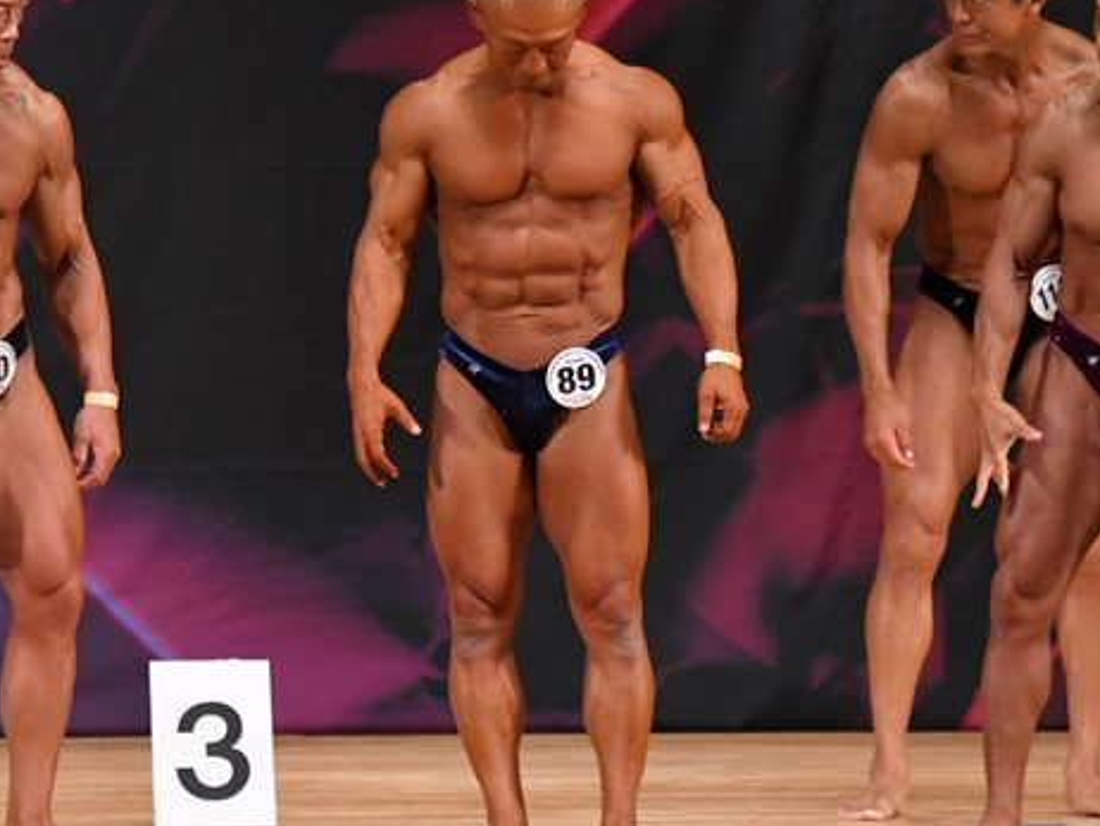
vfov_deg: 3.6
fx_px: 13067
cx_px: 542
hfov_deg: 4.8
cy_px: 414
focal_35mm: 411
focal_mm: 170
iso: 4500
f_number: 5.6
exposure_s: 1/400
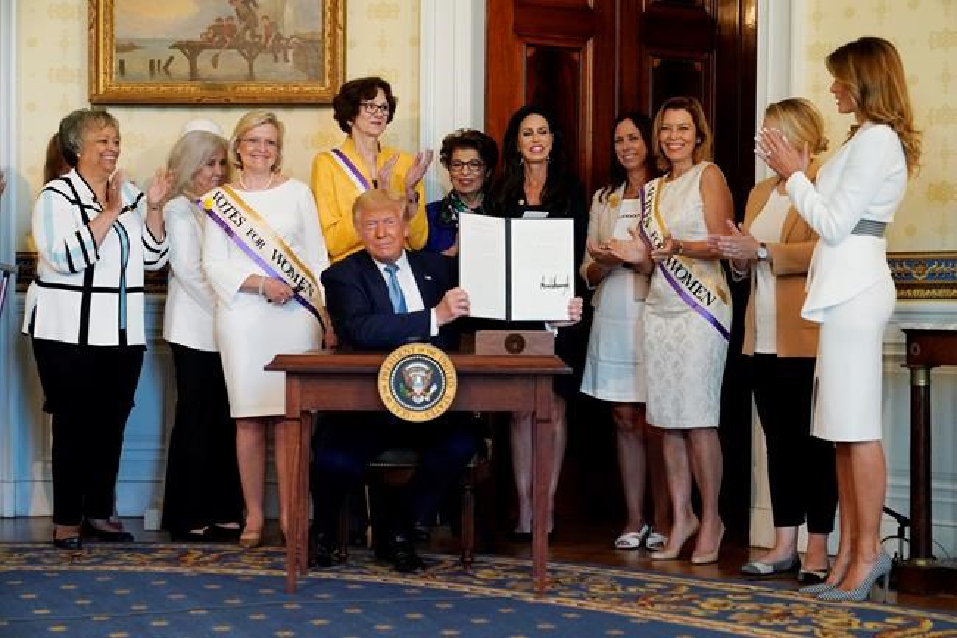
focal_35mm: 70
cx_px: 478
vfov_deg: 19.4
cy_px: 319
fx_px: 1860
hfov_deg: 28.9
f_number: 4
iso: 6400
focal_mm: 70
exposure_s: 1/400
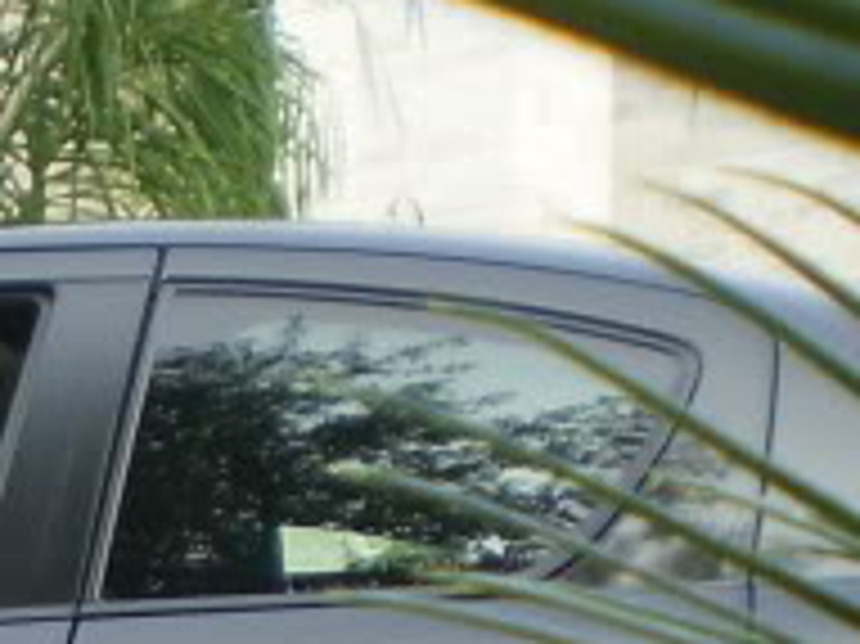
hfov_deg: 9.9
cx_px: -437
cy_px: 1243
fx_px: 4792
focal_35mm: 193
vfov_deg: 7.4
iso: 64
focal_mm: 6.3
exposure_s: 1/320
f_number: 3.1
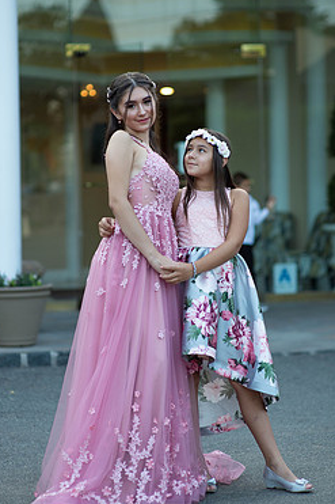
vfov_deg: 19.8
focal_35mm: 103
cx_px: 173
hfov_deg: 13.3
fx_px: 1439
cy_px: 259
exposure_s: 1/800
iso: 250
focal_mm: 85
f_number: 2
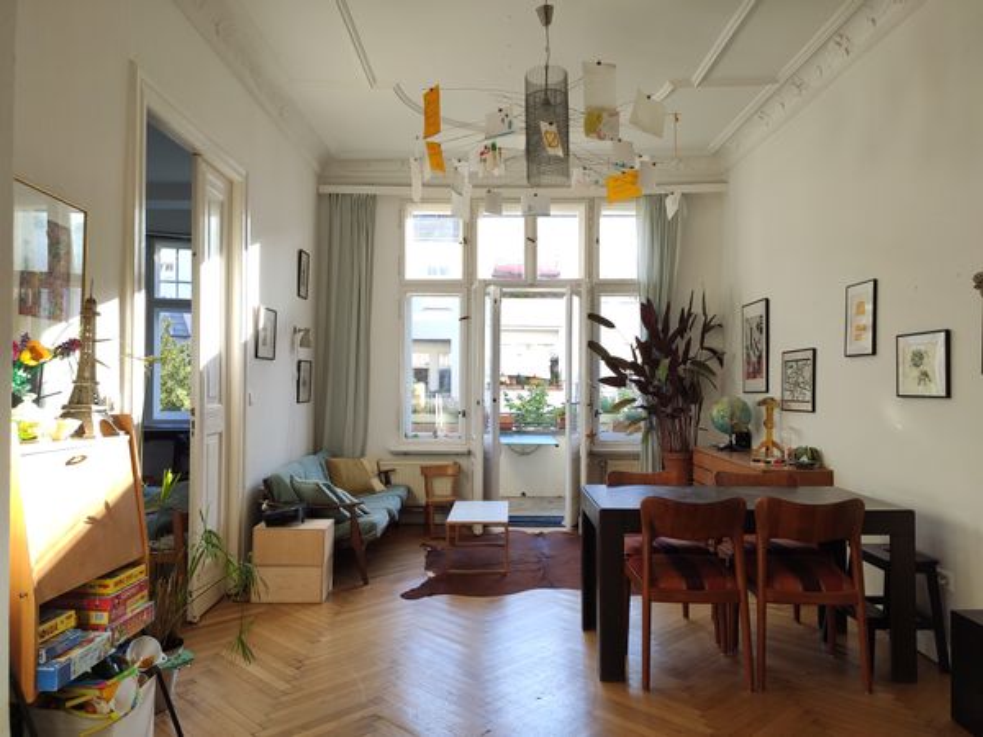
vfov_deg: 53.1
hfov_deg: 67.3
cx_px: 492
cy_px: 368
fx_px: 738
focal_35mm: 26
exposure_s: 1/100
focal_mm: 4.77
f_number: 1.75
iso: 126
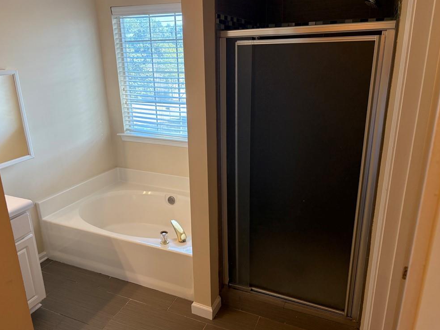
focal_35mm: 27
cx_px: 215
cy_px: 161
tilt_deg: -17.9
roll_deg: +1.7
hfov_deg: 65.3
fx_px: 343
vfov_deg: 51.4
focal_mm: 5.96
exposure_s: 1/129
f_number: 1.6
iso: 125
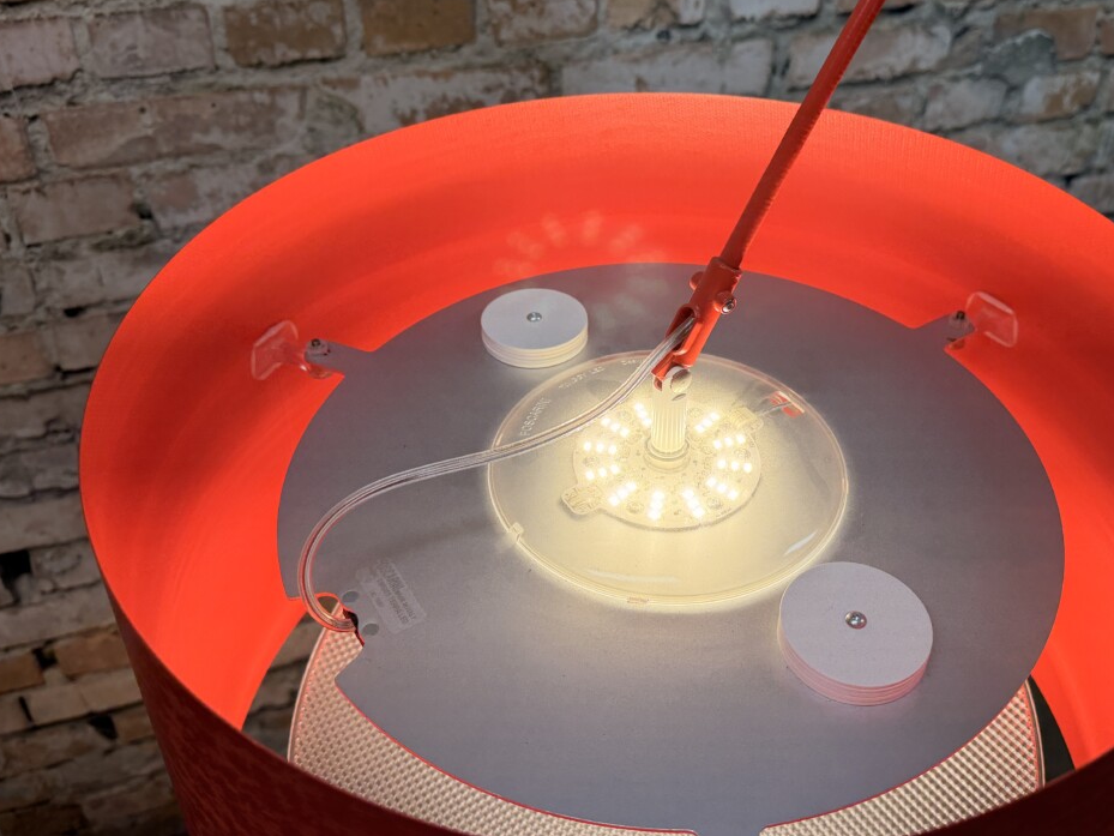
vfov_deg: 45.3
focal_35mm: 31
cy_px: 363
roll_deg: -0.8
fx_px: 998
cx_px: 626
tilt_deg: -34.5
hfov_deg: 58.2
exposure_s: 1/235
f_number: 1.78
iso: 160
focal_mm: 6.76
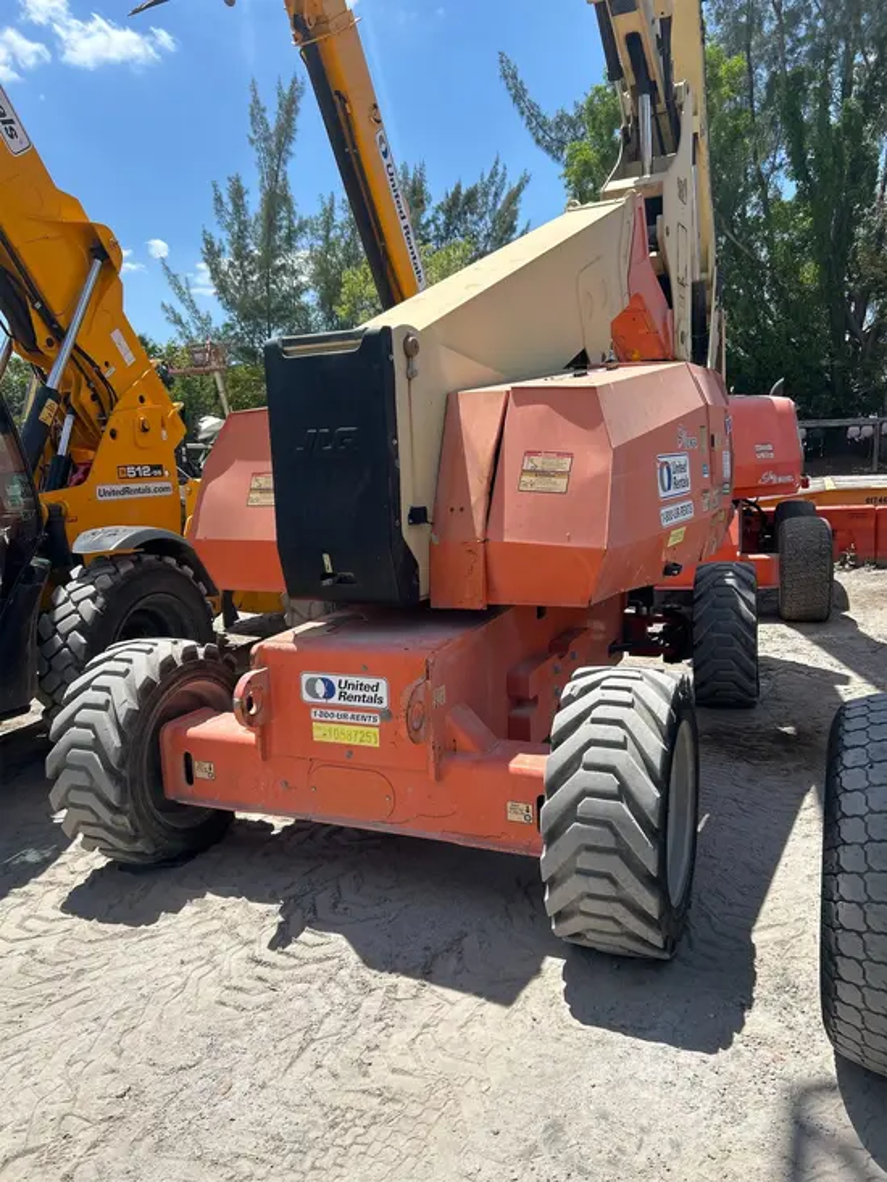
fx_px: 888
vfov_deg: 67.3
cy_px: 591
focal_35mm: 26
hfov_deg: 53.1
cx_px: 444
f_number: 1.5
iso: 50
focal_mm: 5.7
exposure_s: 1/3571
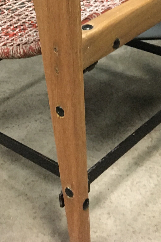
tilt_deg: -14.2
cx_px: 68
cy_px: -51
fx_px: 523
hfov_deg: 17.5
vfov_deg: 23.6
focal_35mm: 78
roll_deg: +2.3
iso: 500
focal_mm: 4.15
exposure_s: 1/17
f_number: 2.2
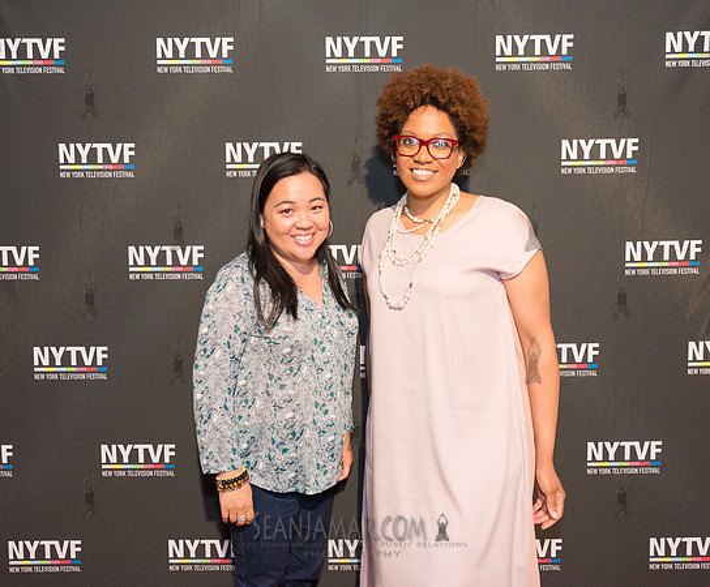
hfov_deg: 46.2
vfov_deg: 38.9
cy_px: 294
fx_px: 831
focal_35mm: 39
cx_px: 340
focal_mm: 34
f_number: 4
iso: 3200
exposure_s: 1/400
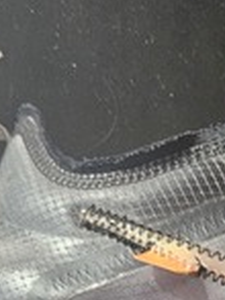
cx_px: 321
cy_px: 532
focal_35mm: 107
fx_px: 929
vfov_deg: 15.8
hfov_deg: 13.2
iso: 640
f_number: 1.8
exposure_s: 1/200
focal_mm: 5.4
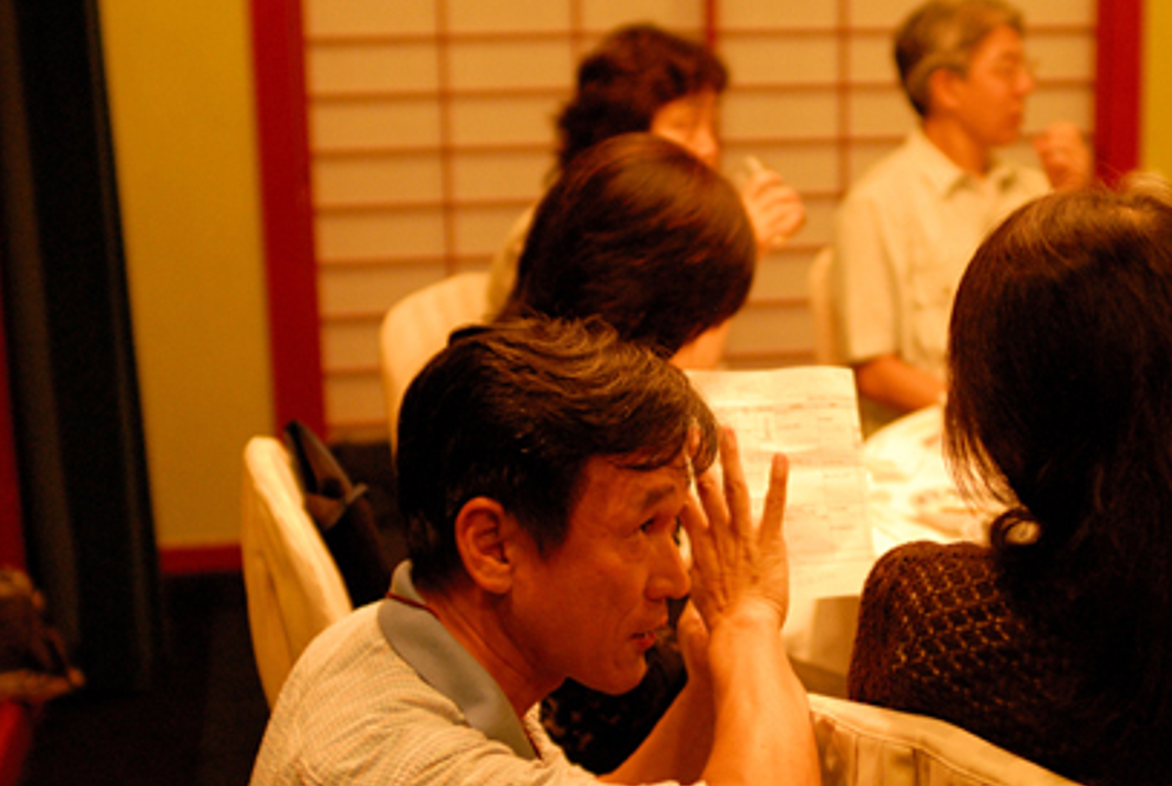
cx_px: 841
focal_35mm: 66
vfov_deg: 20.6
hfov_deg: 30.1
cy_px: 505
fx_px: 2153
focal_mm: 28
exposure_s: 1/80
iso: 800
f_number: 2
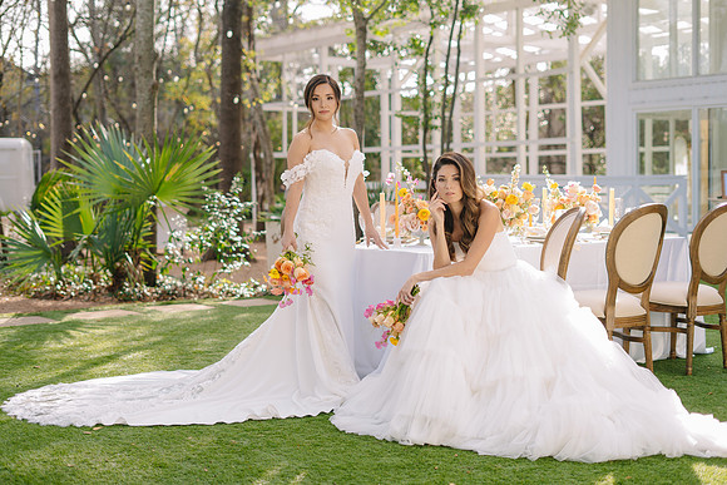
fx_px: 1070
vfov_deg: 25.5
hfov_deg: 37.5
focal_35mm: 53
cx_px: 364
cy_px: 242
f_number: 2.2
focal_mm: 50
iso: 50
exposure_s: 1/200
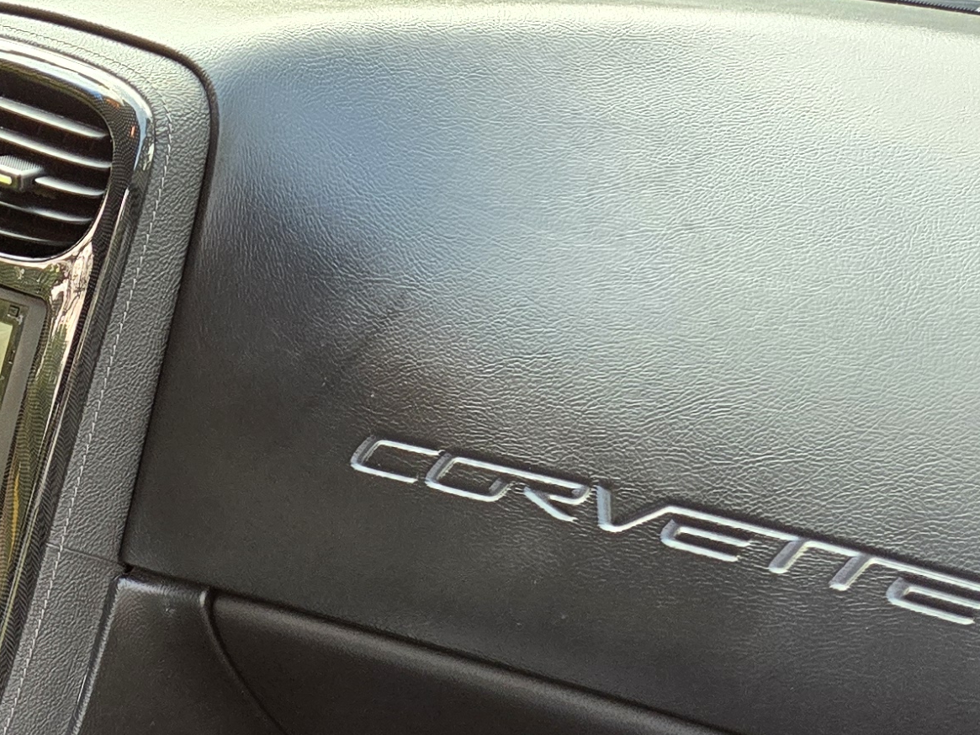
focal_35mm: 79
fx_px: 2236
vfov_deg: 16.8
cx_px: 36
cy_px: 1120
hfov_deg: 23.8
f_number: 1.8
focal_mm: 5.4
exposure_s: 1/180
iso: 200
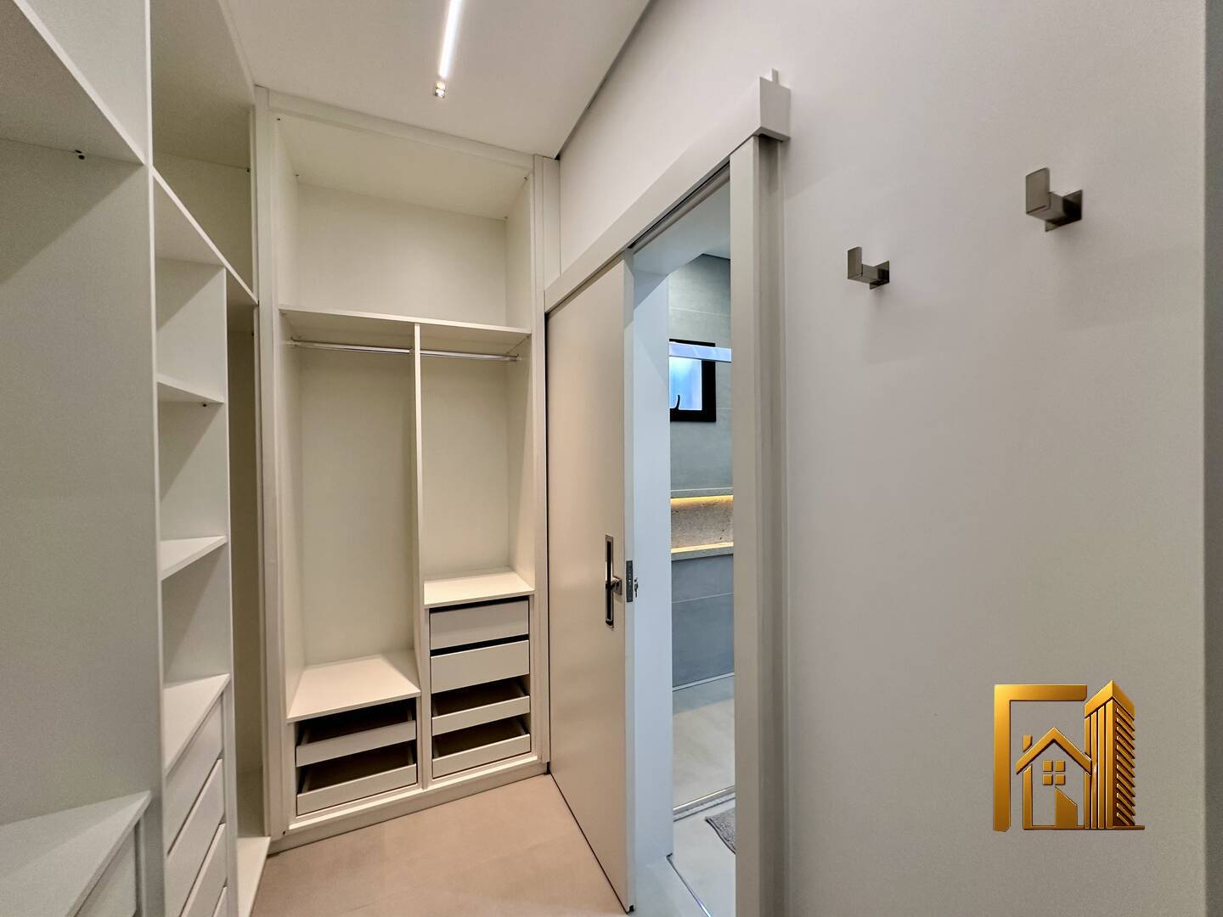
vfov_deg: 85.7
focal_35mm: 14
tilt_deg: +0.5
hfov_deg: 102.1
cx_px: 612
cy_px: 458
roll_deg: +0.3
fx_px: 495
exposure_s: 1/60
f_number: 2.2
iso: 160
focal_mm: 2.22
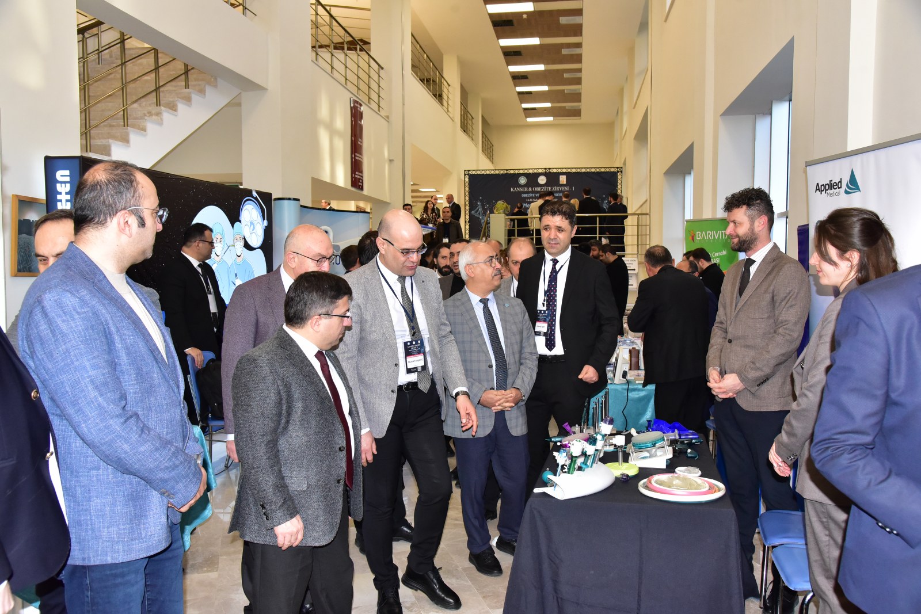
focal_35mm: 30
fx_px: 768
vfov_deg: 43.6
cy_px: 307
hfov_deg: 61.9
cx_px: 460
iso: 3200
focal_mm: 30
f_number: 6.3
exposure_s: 1/200
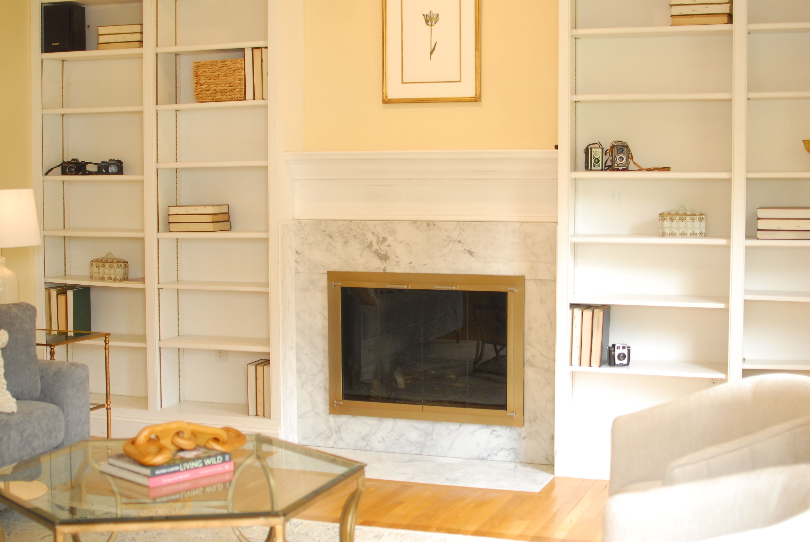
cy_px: 271
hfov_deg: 37.8
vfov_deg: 25.8
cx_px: 405
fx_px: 1183
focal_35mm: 52
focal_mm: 35
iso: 400
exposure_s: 1/100
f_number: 2.5
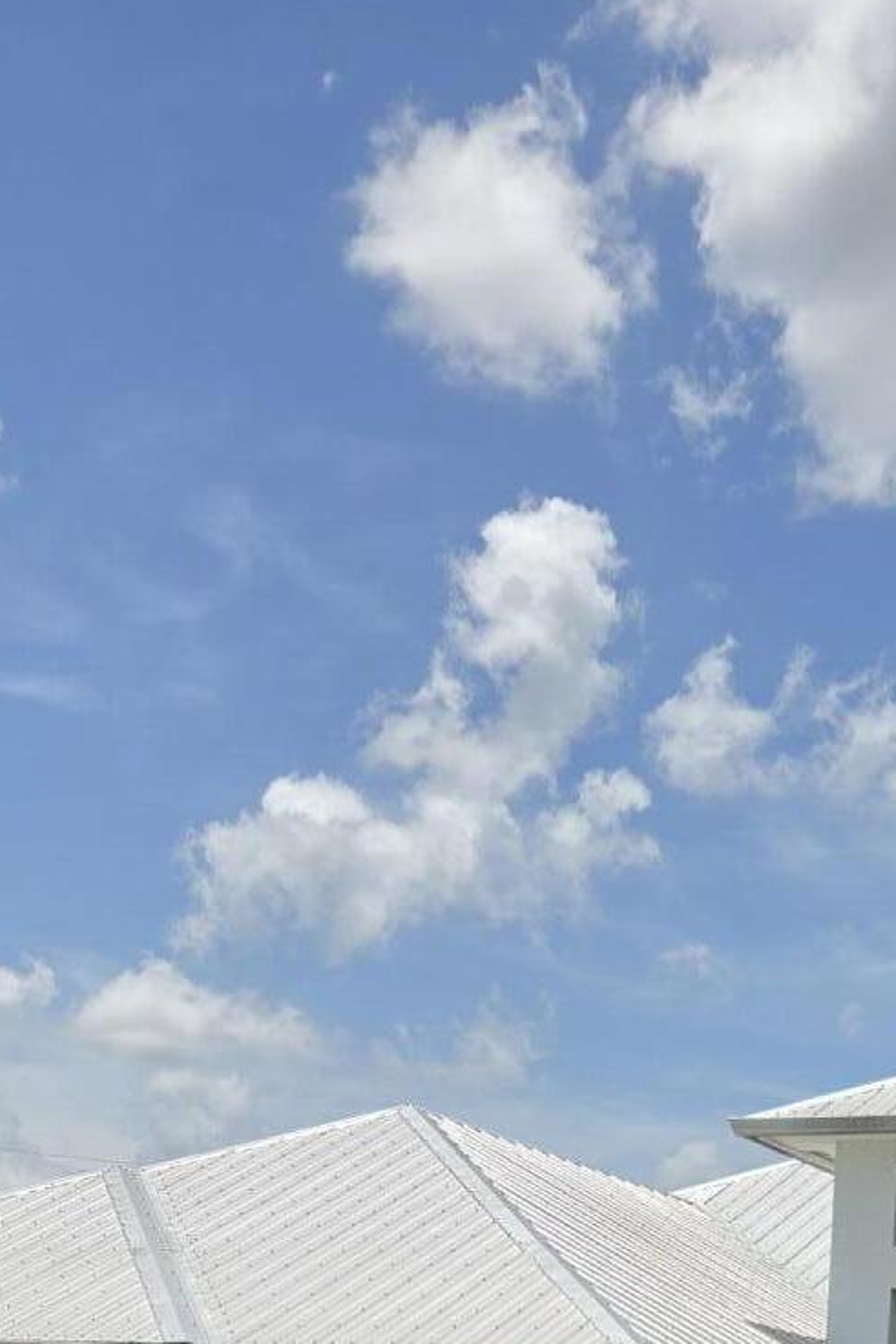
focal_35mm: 65
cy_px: 1811
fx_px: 2425
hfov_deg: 20.3
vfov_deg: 25.8
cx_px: 876
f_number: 1.8
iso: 80
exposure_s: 1/6615
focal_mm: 5.4
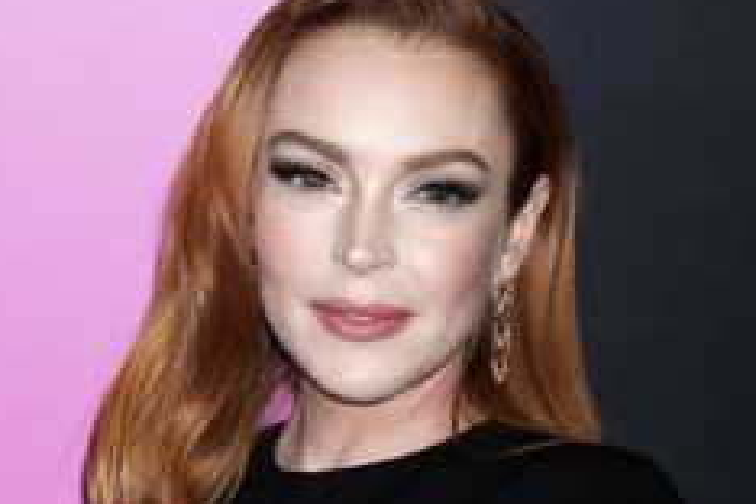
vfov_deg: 7.7
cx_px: 399
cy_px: 414
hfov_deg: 11.6
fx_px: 3717
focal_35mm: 177
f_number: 8
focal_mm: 92
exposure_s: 1/160
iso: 400
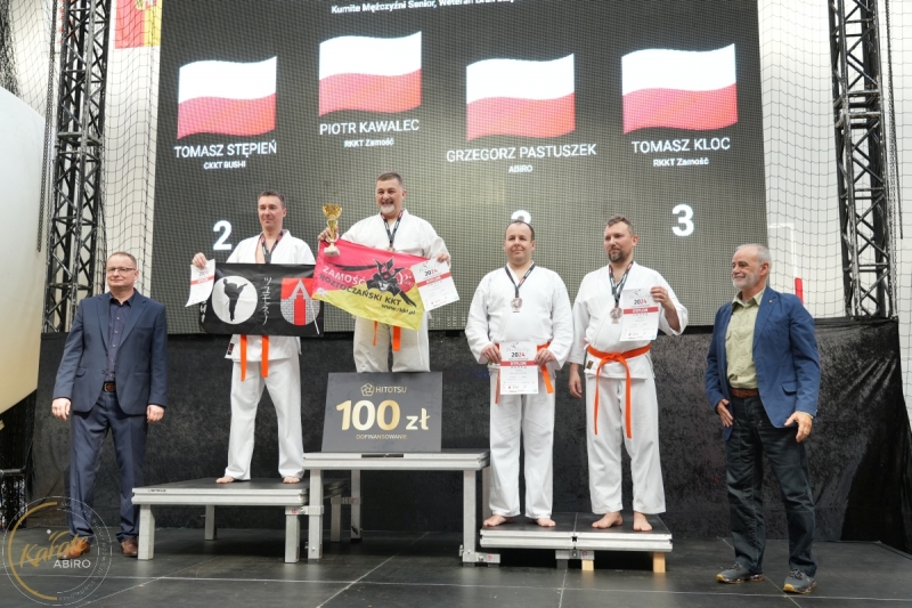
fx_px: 836
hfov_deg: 57.2
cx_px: 456
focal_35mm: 33
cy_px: 304
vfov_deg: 40.0
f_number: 4
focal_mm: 33
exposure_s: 1/160
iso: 800
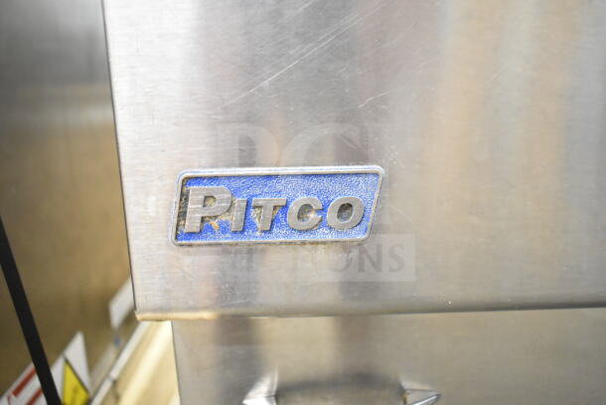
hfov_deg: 59.5
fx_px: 530
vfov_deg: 41.7
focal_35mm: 32
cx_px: 303
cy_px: 202
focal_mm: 21
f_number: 3.8
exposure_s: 1/30
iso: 5000
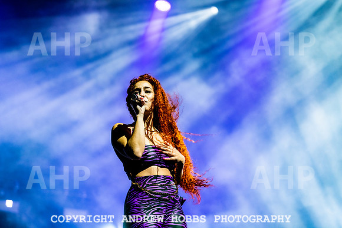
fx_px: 1140
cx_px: 171
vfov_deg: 11.4
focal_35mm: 120
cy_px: 114
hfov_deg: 17.1
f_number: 2.8
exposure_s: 1/640
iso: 1250
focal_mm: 120
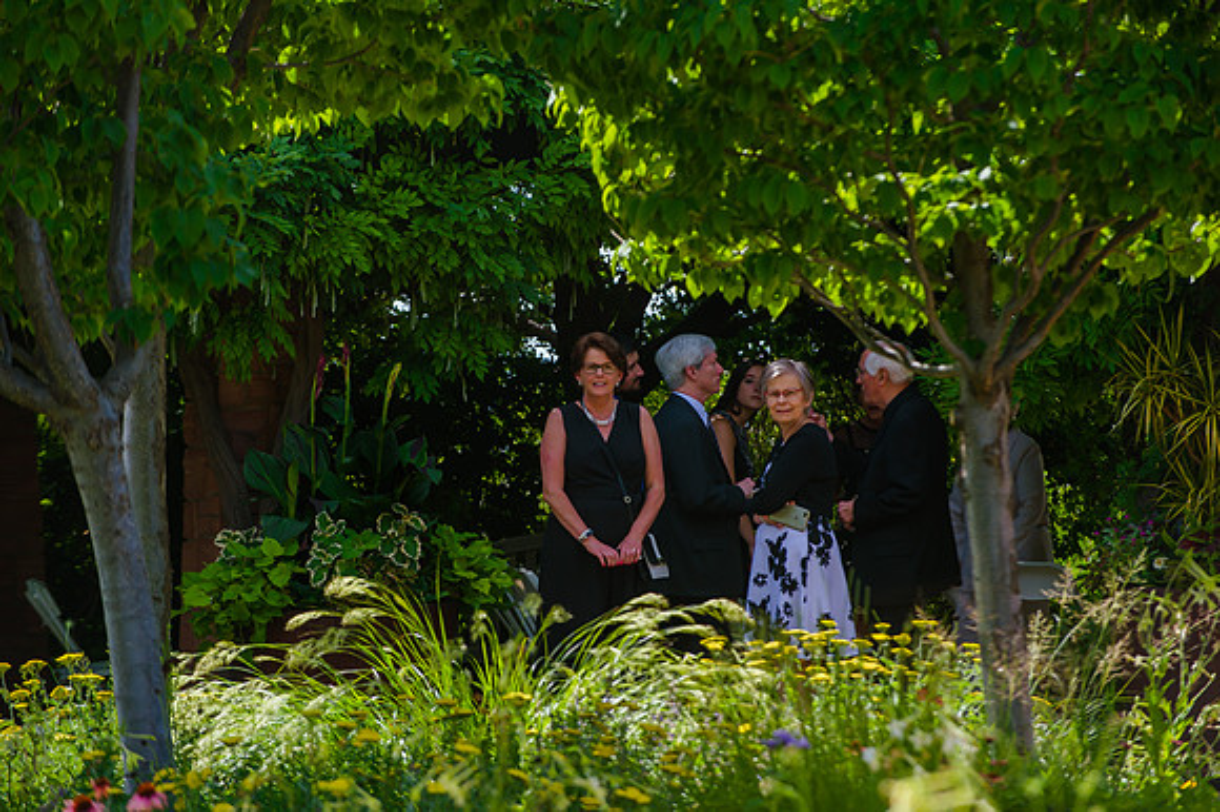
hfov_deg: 10.3
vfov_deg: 6.9
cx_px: 610
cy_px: 406
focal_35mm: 200
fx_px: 6774
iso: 200
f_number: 5.6
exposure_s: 1/400
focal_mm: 200
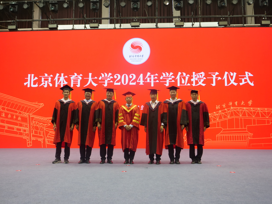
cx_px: 136
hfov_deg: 56.8
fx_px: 251
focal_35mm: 32
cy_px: 102
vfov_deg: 44.2
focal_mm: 16
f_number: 3
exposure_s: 1/60
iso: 320
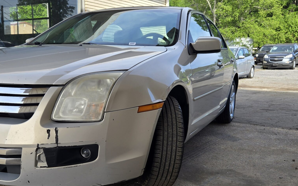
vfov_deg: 31.1
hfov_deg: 48.1
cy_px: 114
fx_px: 333
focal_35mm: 41
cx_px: 133
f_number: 1.8
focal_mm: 5.4
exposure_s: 1/538
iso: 25
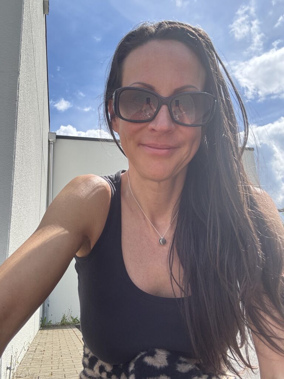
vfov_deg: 60.0
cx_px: 142
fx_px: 328
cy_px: 190
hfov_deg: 46.8
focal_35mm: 30
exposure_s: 1/675
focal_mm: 2.69
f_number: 1.9
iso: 25
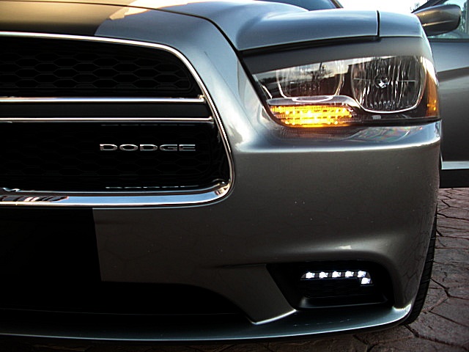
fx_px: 488
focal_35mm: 36
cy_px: 176
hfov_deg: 51.4
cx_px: 234
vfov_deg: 39.7
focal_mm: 6.3
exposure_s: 1/100
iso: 50
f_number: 2.8
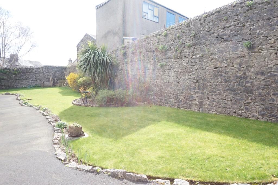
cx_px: 139
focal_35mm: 24
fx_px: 185
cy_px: 92
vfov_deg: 53.1
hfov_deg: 73.7
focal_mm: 16
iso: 1250
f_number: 13
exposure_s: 1/160
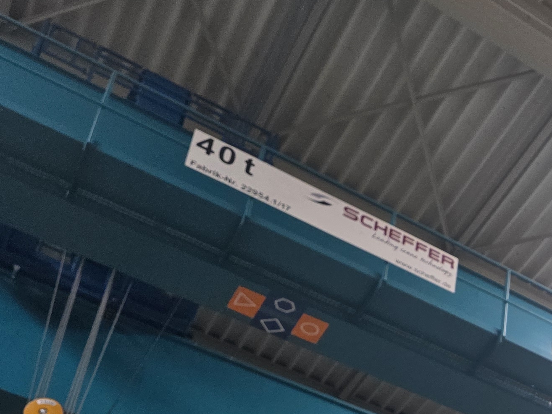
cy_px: 571
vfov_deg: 19.1
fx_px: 1116
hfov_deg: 24.2
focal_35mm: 70
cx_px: 725
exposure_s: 1/100
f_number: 1.7
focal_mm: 6.3
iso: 160
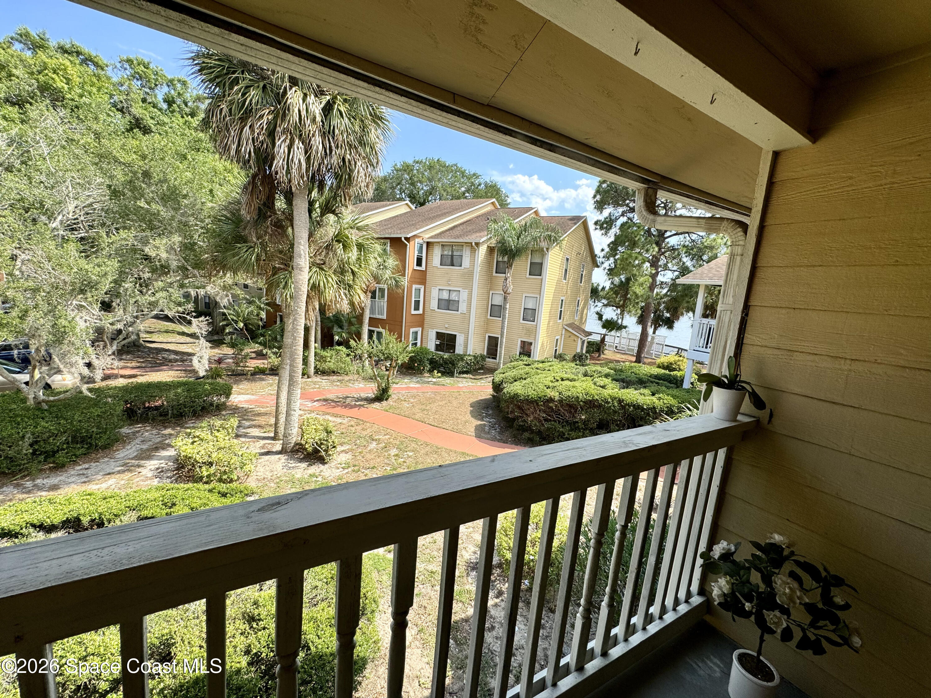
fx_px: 377
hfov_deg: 102.1
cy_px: 349
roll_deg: -4.3
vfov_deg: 85.7
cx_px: 466
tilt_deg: -9.1
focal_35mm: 14
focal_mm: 2.22
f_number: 2.2
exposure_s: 1/889
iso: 50
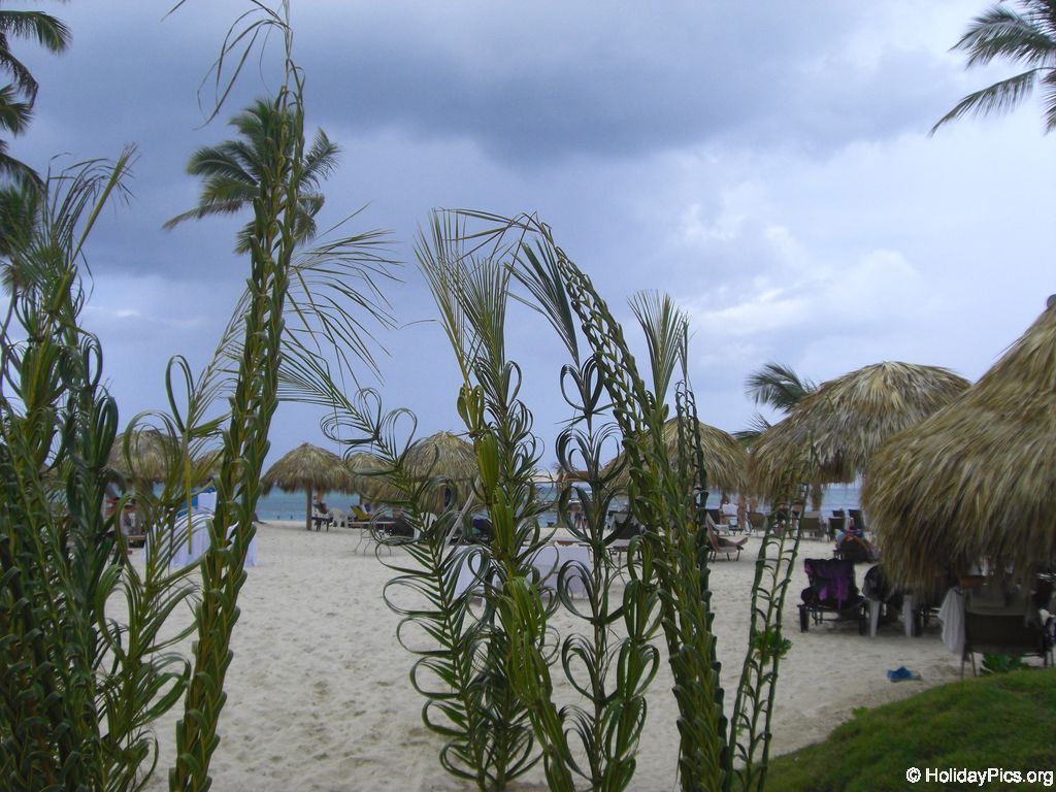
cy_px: 396
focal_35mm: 38
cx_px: 528
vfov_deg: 37.7
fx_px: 1159
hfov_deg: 49.0
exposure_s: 1/200
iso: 100
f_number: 8
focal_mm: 6.2
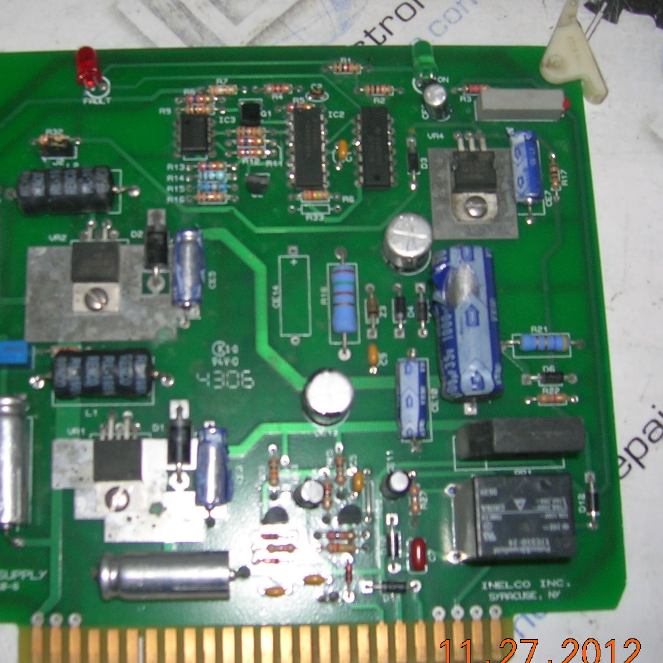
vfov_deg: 33.4
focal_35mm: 51
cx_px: 275
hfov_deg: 33.3
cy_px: 320
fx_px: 1105
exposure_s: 1/60.1
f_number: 2.9
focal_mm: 5.7
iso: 50
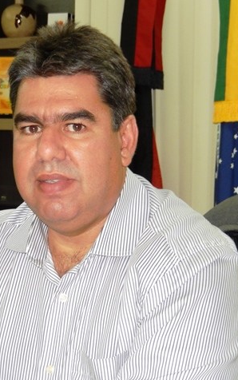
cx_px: 77
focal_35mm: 104
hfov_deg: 12.6
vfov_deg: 20.0
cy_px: 190
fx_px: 1078
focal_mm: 13.1
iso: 360
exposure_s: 1/30
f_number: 4.9
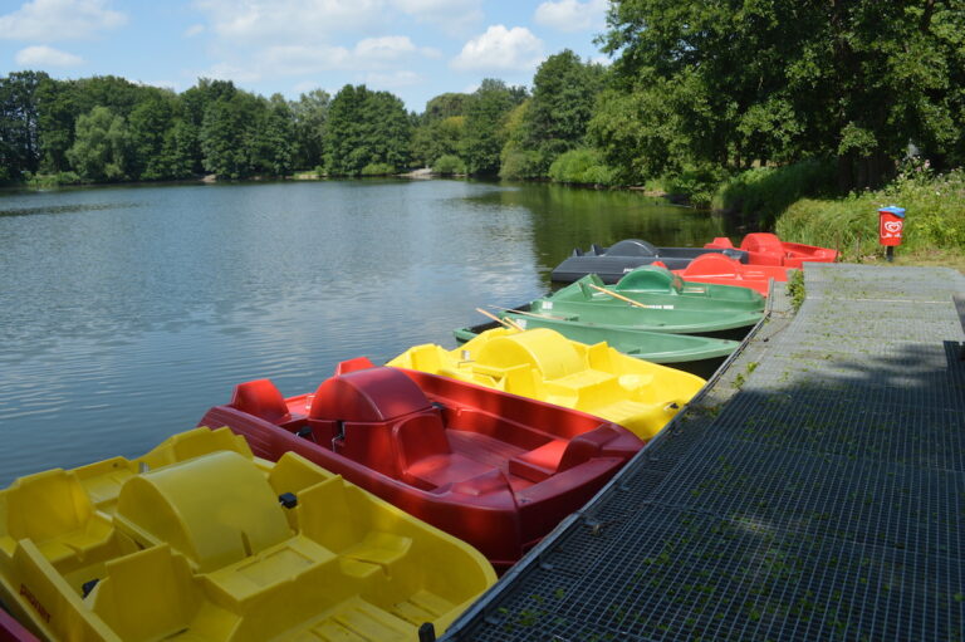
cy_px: 321
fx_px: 723
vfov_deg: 47.9
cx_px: 482
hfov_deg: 67.4
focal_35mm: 27
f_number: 8
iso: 100
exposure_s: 1/250
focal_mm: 18
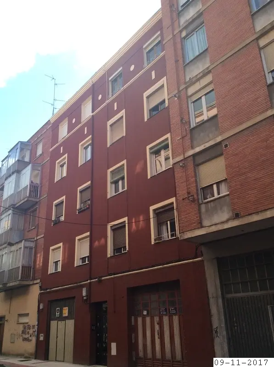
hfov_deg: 42.8
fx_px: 349
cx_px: 137
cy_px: 184
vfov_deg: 55.4
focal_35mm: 33
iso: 32
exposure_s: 1/379
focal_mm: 3.3
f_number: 2.4
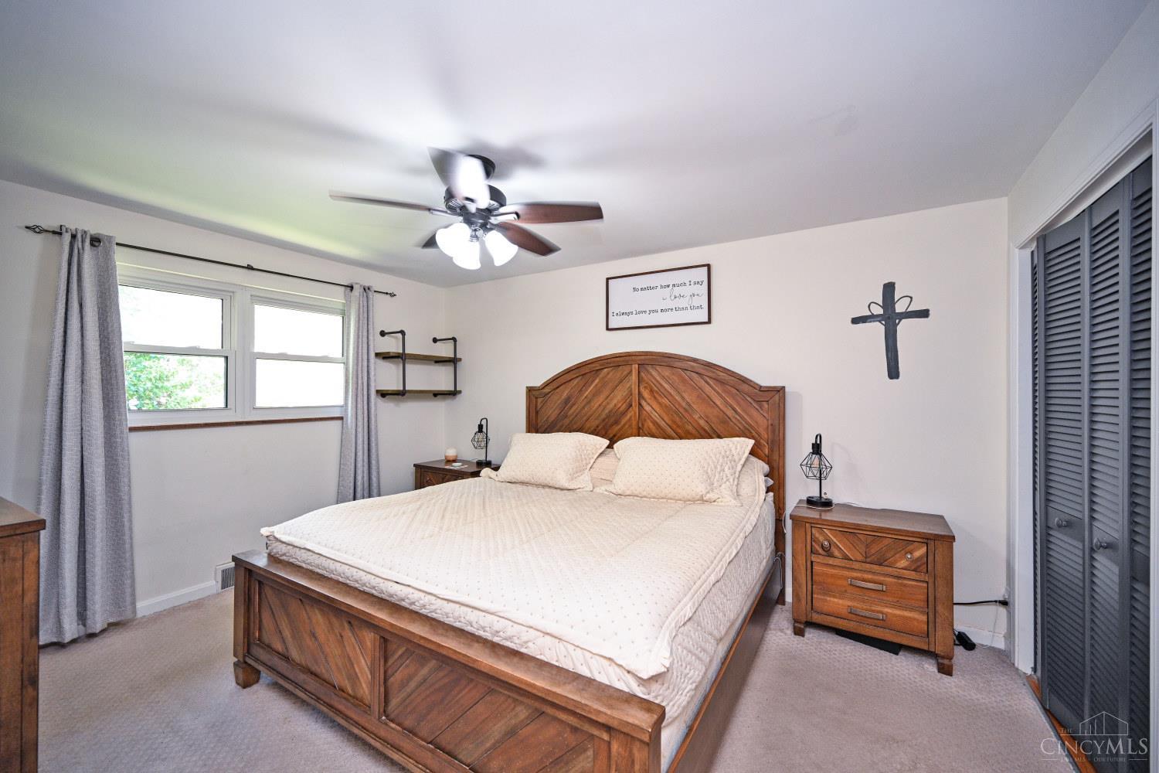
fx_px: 451
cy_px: 386
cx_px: 580
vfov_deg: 81.2
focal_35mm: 14
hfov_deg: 104.3
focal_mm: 14
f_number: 4
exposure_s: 1/60
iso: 1000
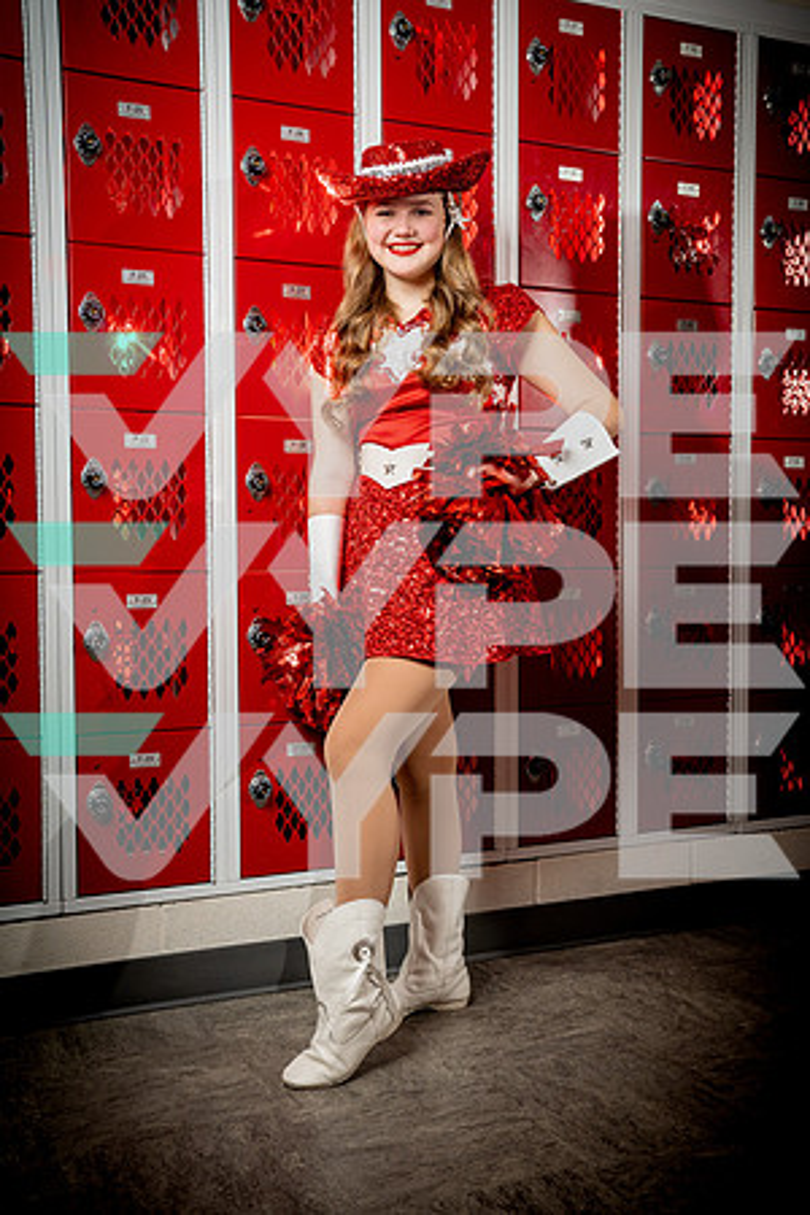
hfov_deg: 35.1
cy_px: 608
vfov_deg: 50.7
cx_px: 405
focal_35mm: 38
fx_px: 1282
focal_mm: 38
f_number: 7.1
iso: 400
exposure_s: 1/250
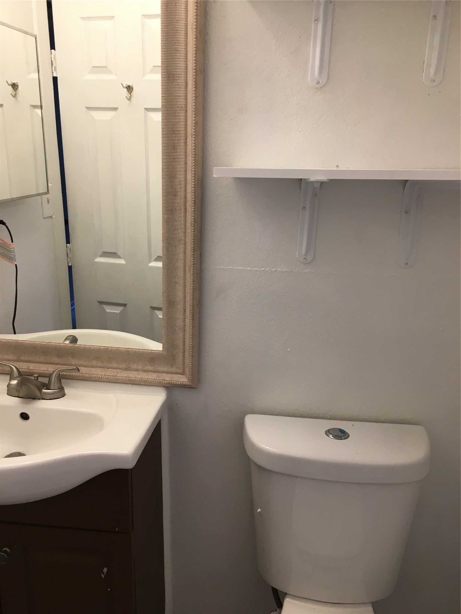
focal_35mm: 29
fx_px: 515
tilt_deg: -14.4
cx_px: 230
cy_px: 307
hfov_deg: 48.2
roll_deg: -1.7
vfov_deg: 61.7
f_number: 2.2
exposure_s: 1/30
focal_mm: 4.15
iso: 50
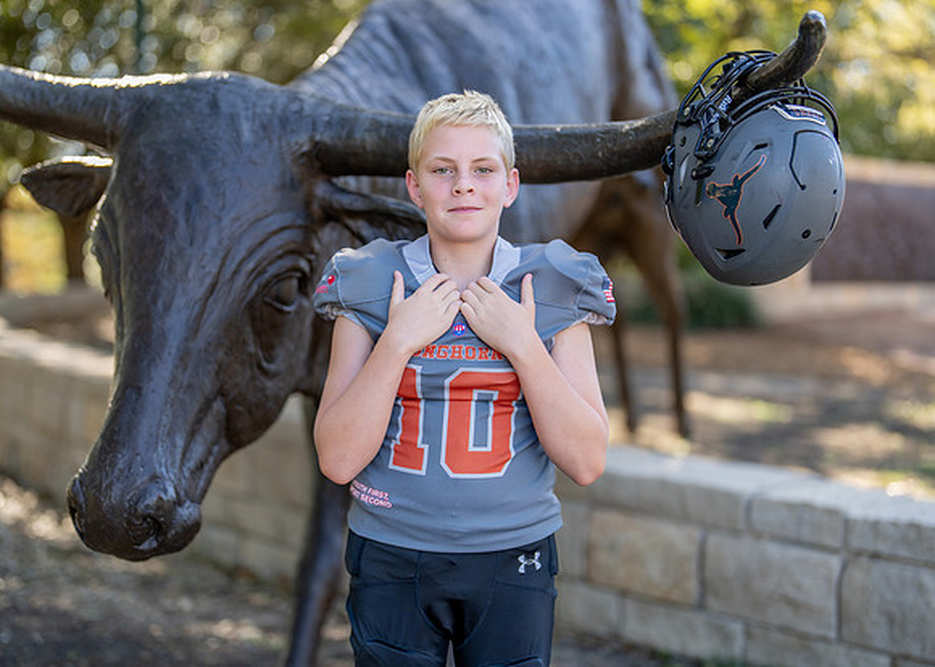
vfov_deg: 26.8
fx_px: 1401
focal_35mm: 53
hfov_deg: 36.9
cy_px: 331
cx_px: 433
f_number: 1.2
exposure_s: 1/1250
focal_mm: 50
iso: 100
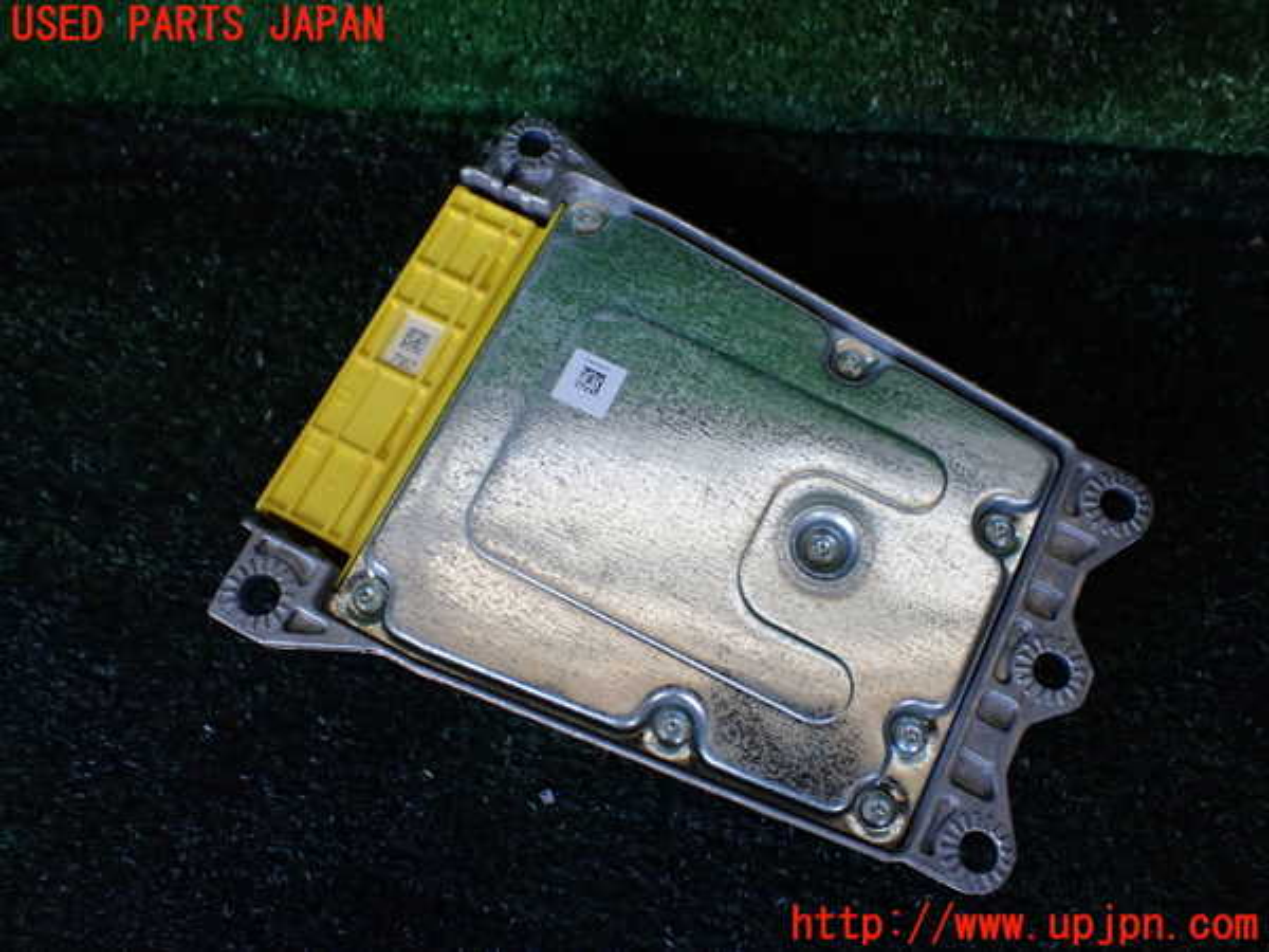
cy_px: 476
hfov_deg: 60.0
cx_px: 634
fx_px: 1100
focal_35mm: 30
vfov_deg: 46.8
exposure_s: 1/125
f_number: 2.3
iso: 250
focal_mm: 5.4
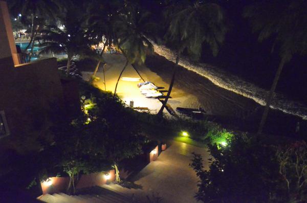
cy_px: 102
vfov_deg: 43.4
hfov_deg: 62.0
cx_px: 154
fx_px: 255
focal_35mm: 30
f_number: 4
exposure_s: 1/50
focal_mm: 20
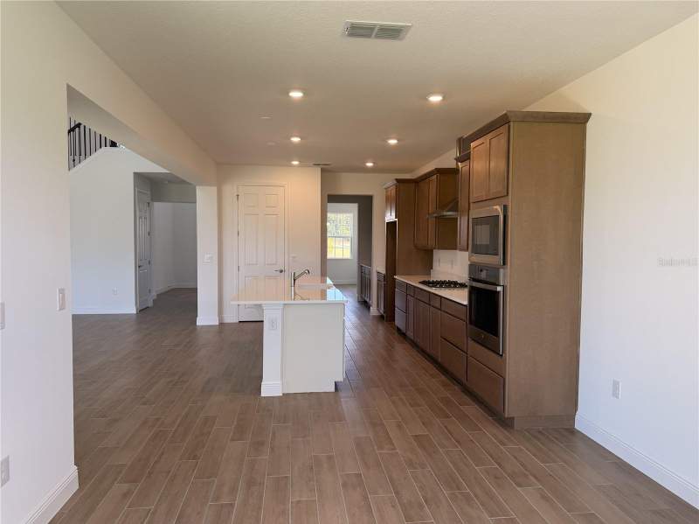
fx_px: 484
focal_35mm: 24
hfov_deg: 71.6
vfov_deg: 56.8
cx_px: 350
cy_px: 262
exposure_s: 1/183
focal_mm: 6.76
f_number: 1.78
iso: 100
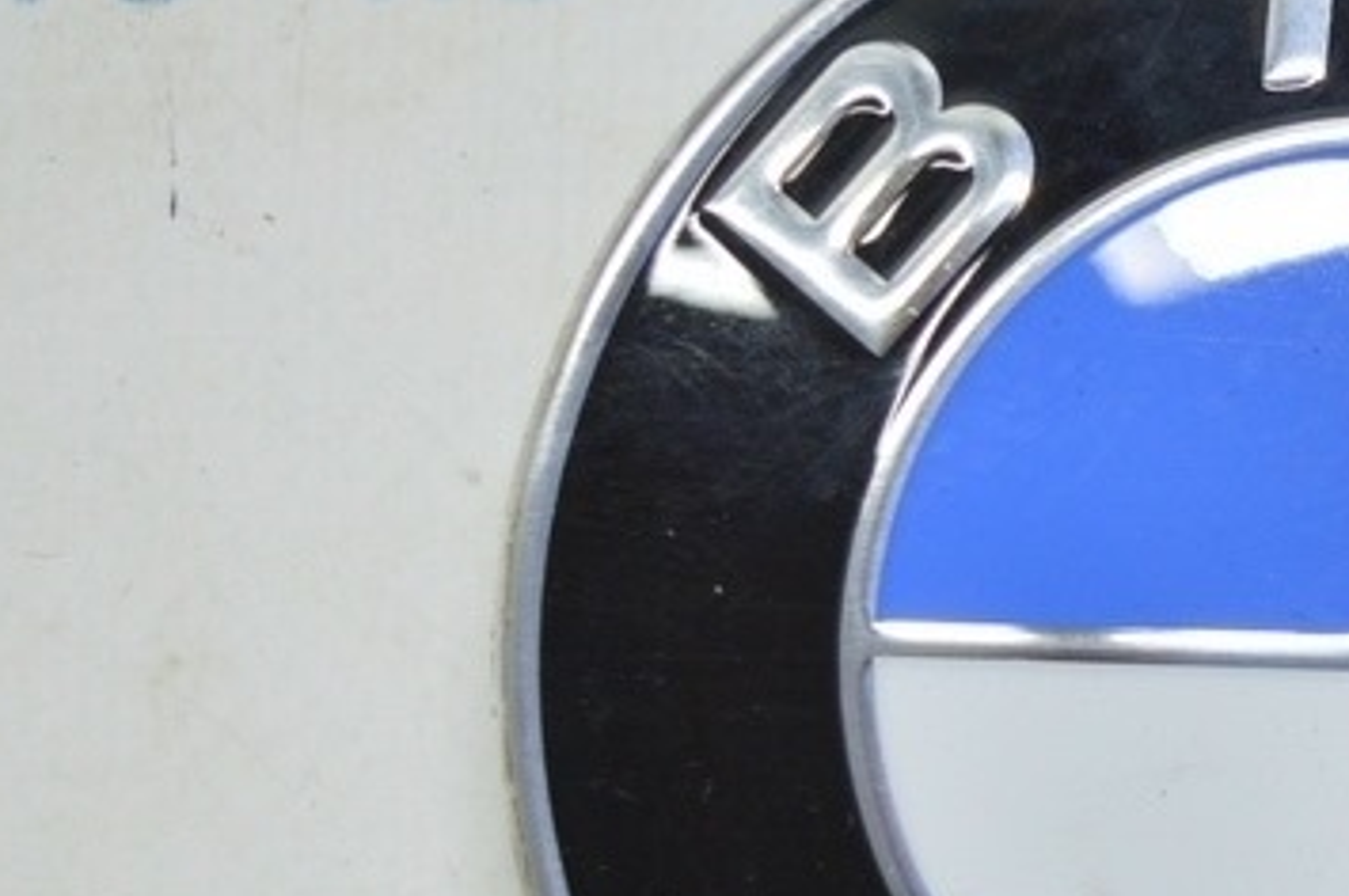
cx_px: 1410
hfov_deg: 16.5
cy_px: 590
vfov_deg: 11.3
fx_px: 4530
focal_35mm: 121
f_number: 4.2
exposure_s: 1/40
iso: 400
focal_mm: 28
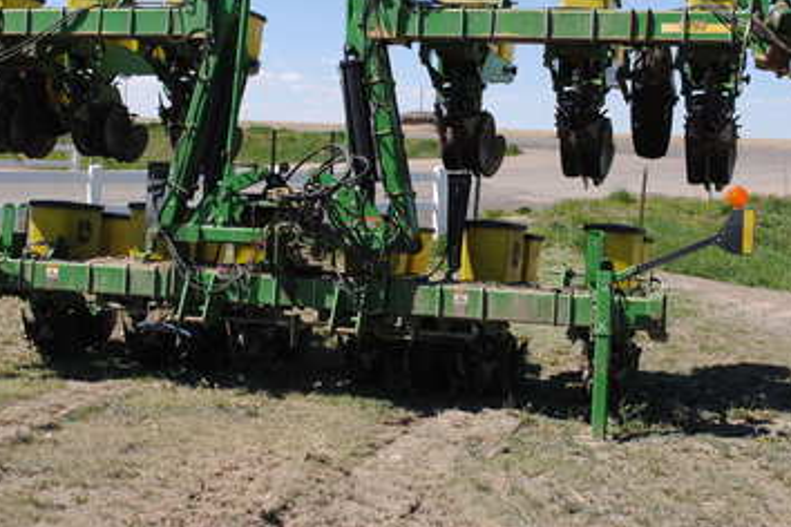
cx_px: 340
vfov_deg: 22.4
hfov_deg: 33.3
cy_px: 134
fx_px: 1318
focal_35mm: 60
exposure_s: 1/250
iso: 100
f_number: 8
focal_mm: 26
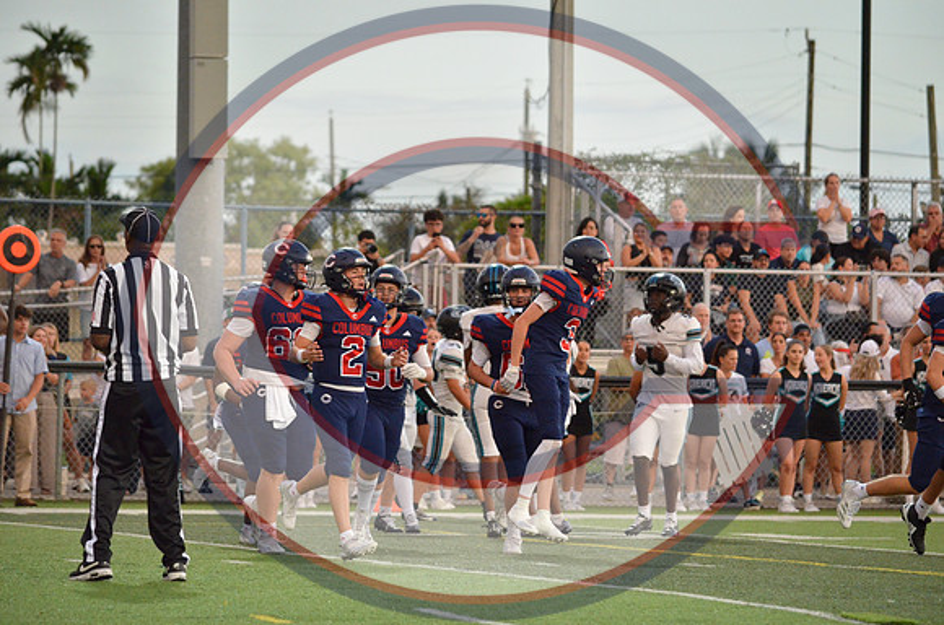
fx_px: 6672
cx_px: 472
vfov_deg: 5.4
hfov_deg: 8.1
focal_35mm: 255
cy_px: 312
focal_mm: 170
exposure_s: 1/500
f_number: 5
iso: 2200
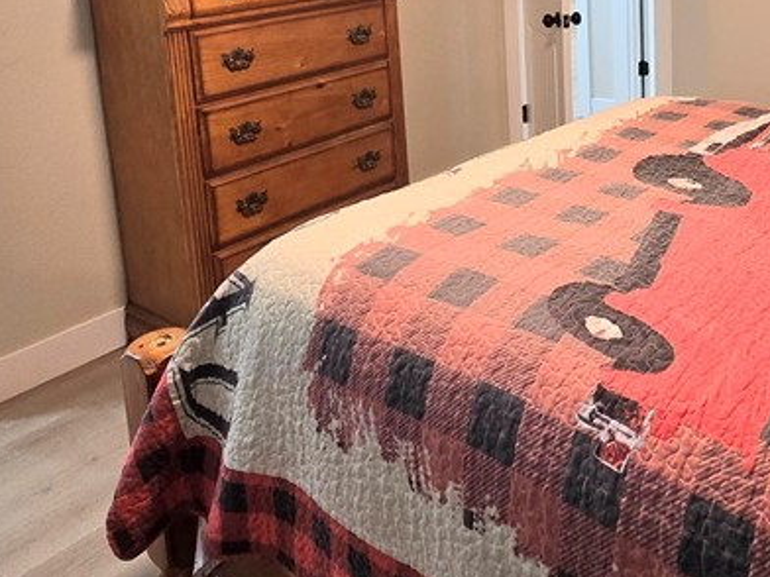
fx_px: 756
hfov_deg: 52.2
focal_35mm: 34
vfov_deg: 38.0
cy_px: 24
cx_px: 550
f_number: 2.2
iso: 250
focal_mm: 2.2
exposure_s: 1/60
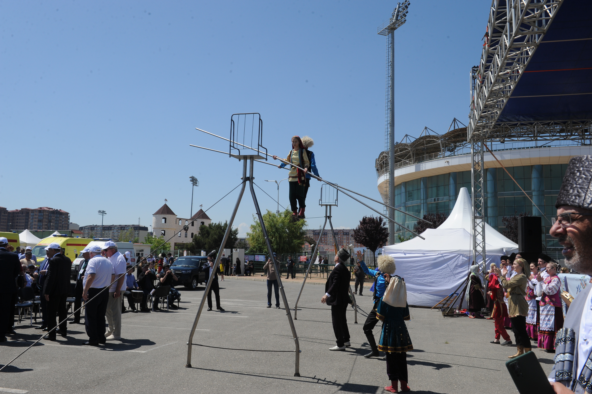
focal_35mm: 31
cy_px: 197
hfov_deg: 60.3
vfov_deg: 42.3
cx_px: 296
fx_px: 509
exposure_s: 1/800
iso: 640
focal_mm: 31
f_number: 14
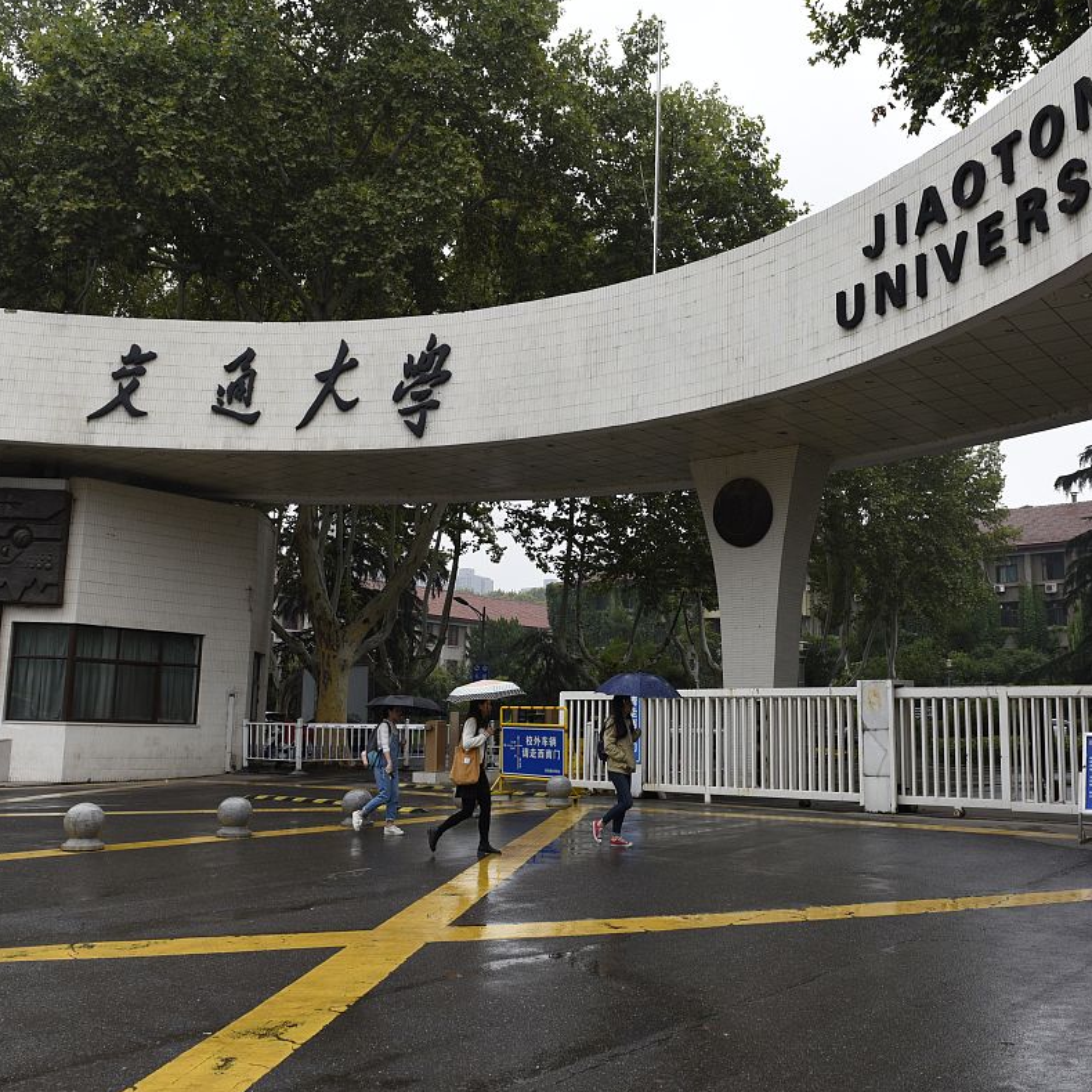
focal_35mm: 31
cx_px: 622
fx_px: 1106
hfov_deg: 52.4
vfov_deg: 52.5
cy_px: 544
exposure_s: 1/1000
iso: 500
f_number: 5
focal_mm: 24
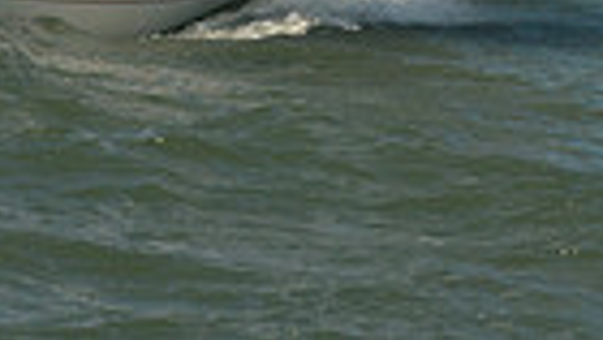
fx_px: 4864
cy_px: -904
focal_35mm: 304
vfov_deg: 3.8
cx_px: 278
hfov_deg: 7.1
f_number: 7.1
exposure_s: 1/1000
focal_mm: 70
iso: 280
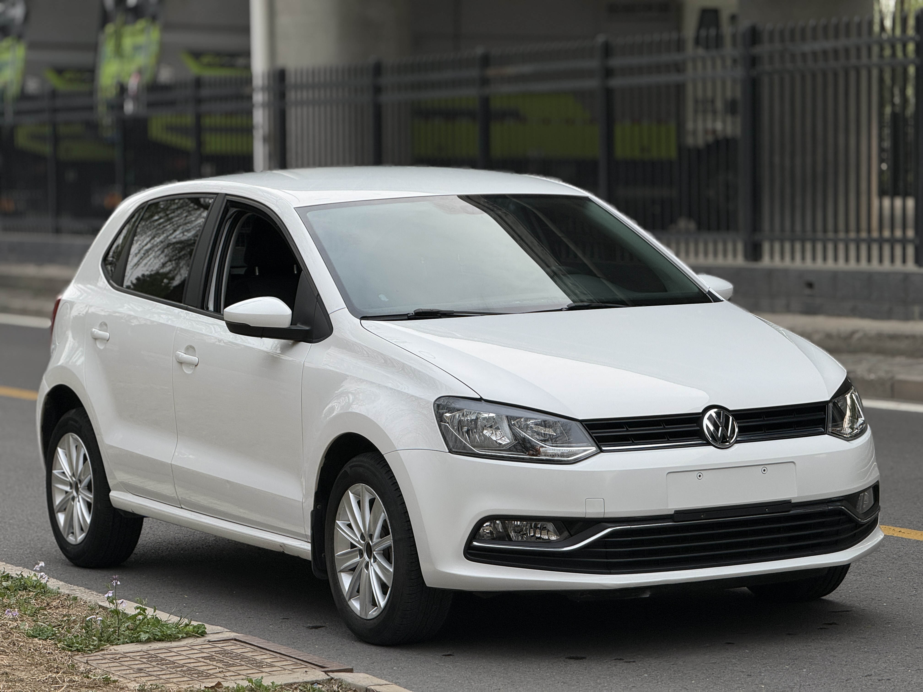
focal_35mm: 120
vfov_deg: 12.3
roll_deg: +0.9
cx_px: 462
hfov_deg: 16.4
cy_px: 346
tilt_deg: -2.4
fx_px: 3200
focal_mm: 15.66
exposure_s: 1/700
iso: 50
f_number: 2.8
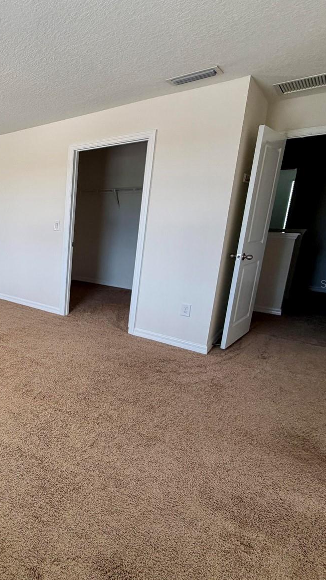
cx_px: -31
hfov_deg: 42.4
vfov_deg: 83.8
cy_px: 284
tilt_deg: -13.1
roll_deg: +0.6
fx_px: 323
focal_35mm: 21
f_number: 2.2
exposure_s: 1/120
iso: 160
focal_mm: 2.22
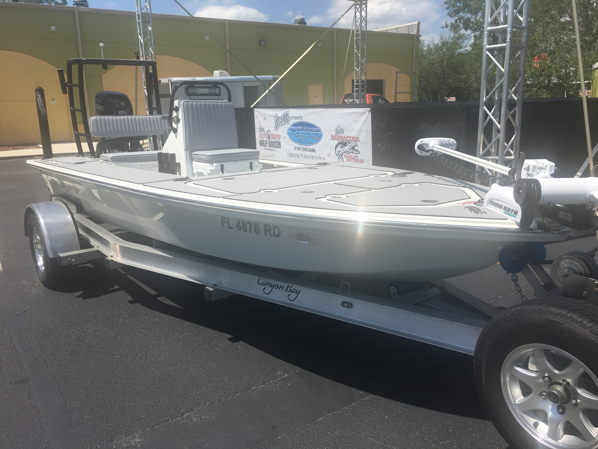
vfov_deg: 48.2
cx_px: 299
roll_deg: +1.2
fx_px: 501
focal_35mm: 29
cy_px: 224
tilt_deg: -12.5
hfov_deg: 61.7
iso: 25
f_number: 2.2
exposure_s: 1/2137
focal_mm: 4.15
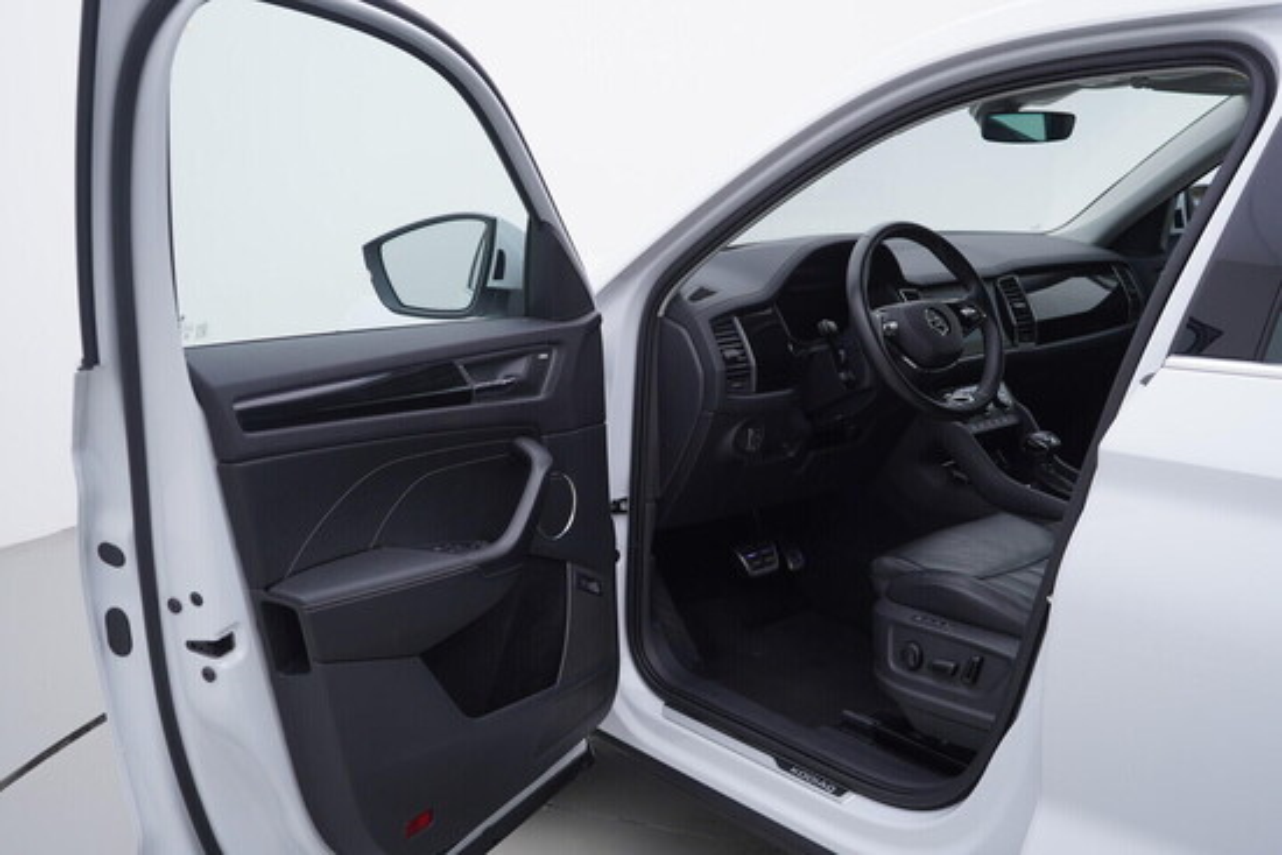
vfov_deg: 36.9
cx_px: 641
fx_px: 1282
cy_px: 428
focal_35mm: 36
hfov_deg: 53.1
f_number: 3.5
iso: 125
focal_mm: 24
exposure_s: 1/60
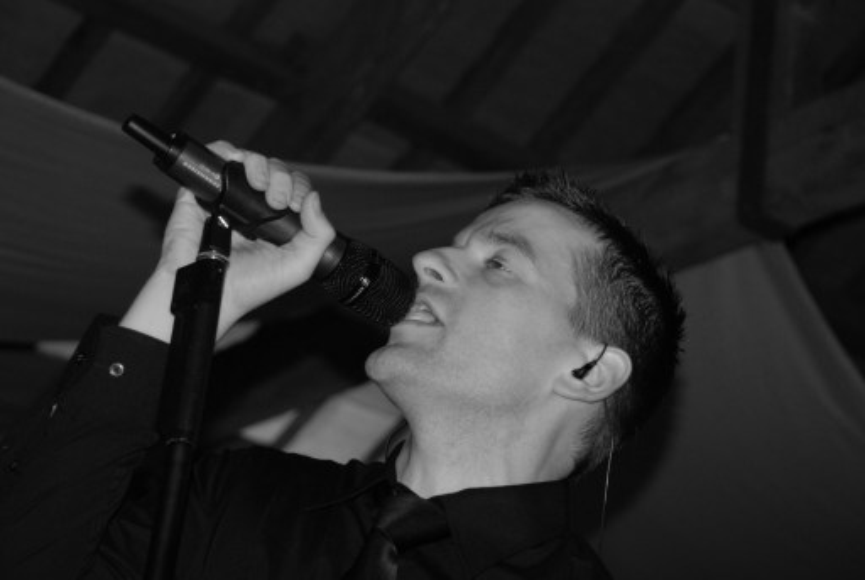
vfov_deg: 13.1
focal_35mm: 105
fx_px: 2527
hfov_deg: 19.4
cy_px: 290
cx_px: 432
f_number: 5.6
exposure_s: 1/60
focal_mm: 70
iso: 200
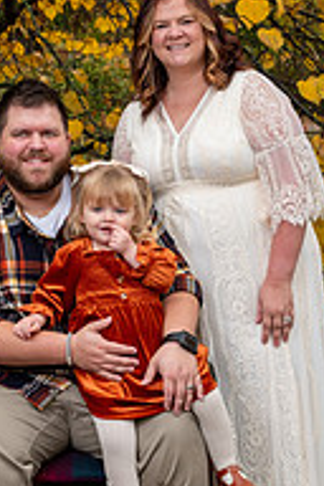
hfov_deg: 15.3
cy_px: 251
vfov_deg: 22.9
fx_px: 1201
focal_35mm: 89
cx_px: 205
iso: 200
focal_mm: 25.4
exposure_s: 1/160
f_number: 5
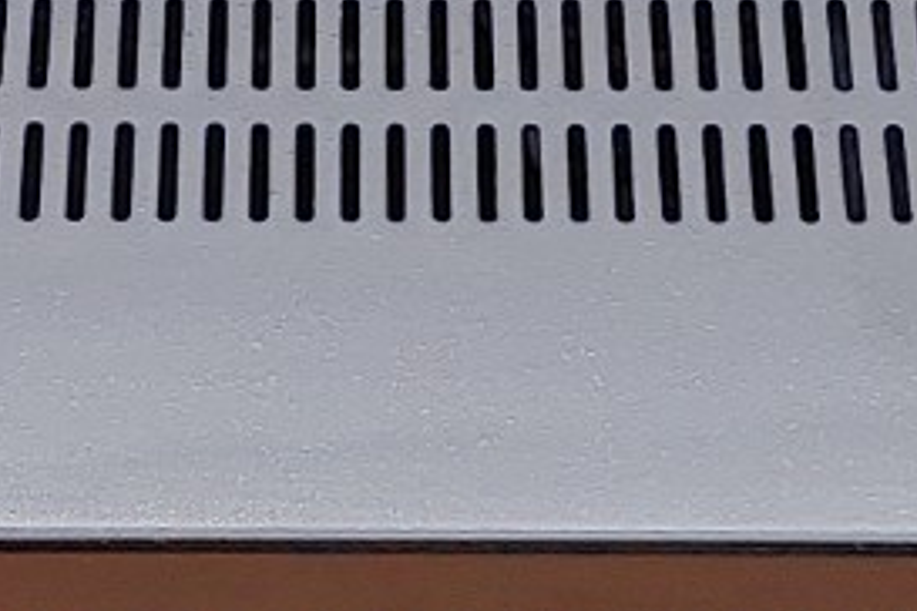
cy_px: 379
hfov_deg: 12.1
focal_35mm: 170
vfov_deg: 8.1
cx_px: 343
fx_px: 4330
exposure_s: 1/65
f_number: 1.8
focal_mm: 4.36
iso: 50
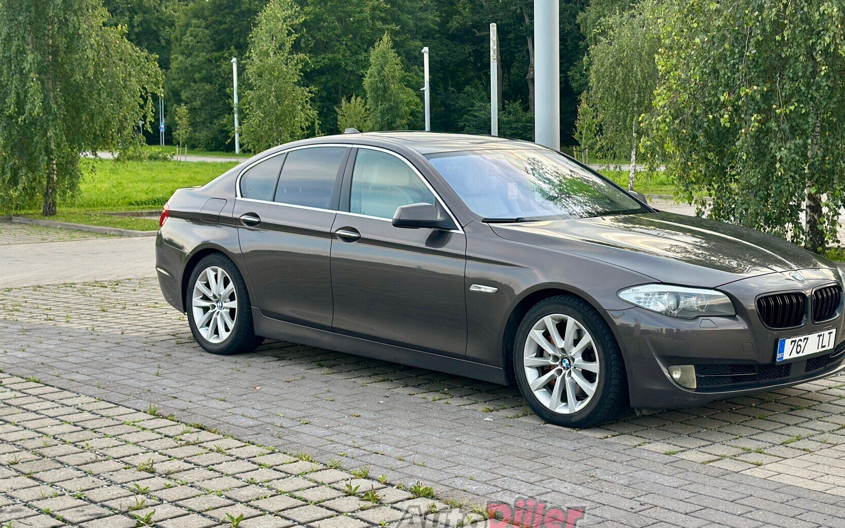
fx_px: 1382
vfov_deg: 21.6
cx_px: 488
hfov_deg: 33.9
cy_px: 217
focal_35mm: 60
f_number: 1.78
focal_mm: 6.86
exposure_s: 1/417
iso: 80
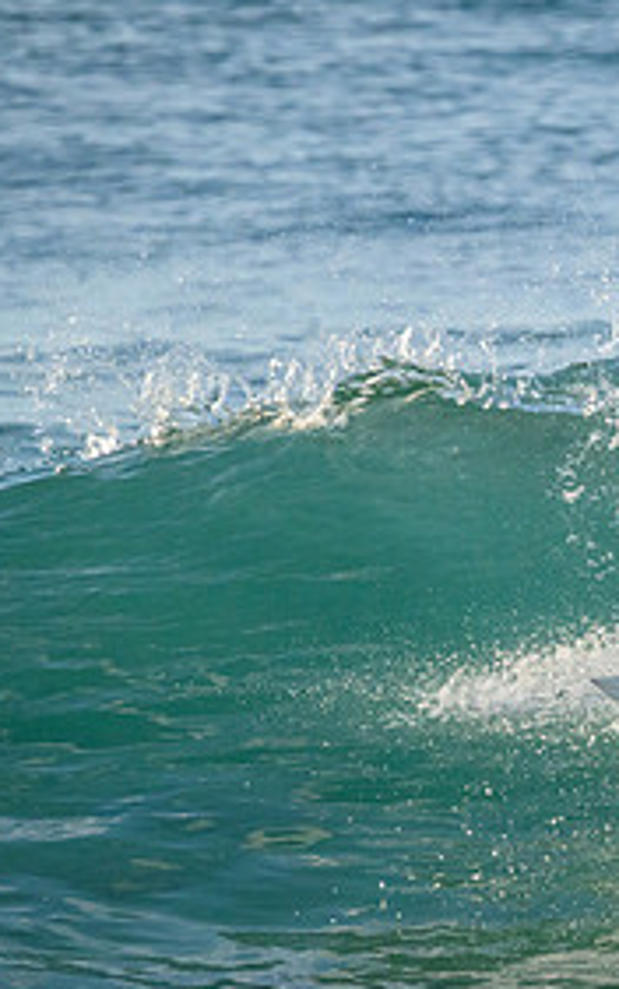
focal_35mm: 1178
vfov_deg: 1.8
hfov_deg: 1.1
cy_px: 509
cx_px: 1002
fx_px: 31747
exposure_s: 1/2000
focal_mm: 560
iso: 2800
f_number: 11
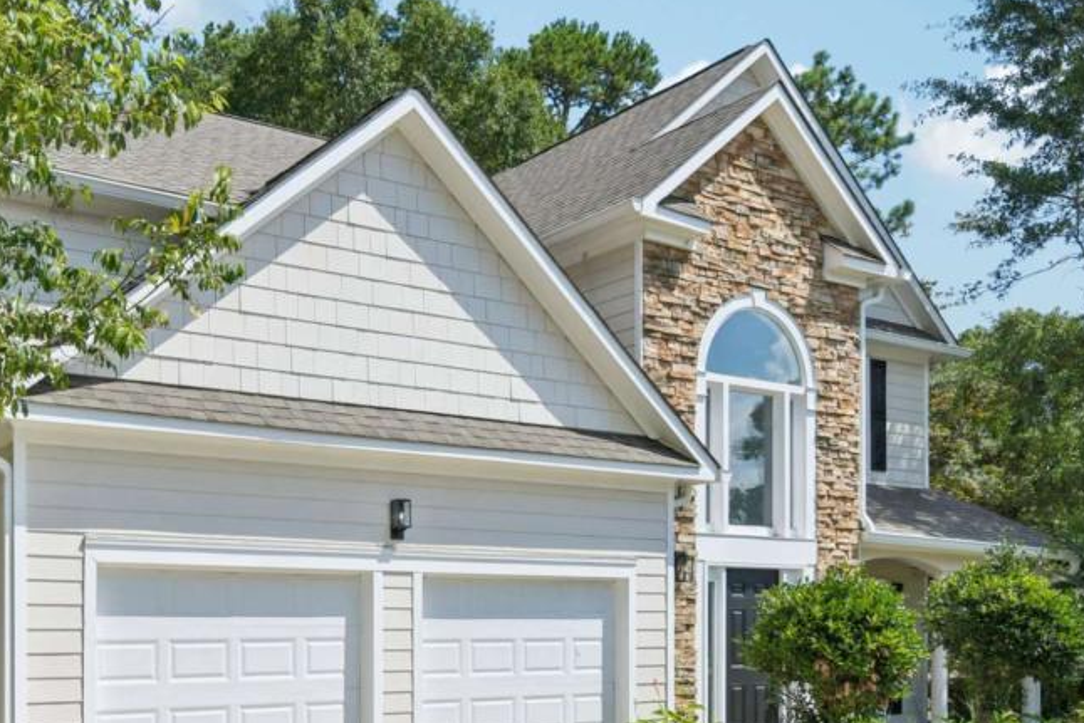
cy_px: 409
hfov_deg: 48.9
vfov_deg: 34.2
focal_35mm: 39
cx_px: 379
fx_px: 1175
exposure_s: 1/2500
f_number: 8
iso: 400
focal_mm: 21
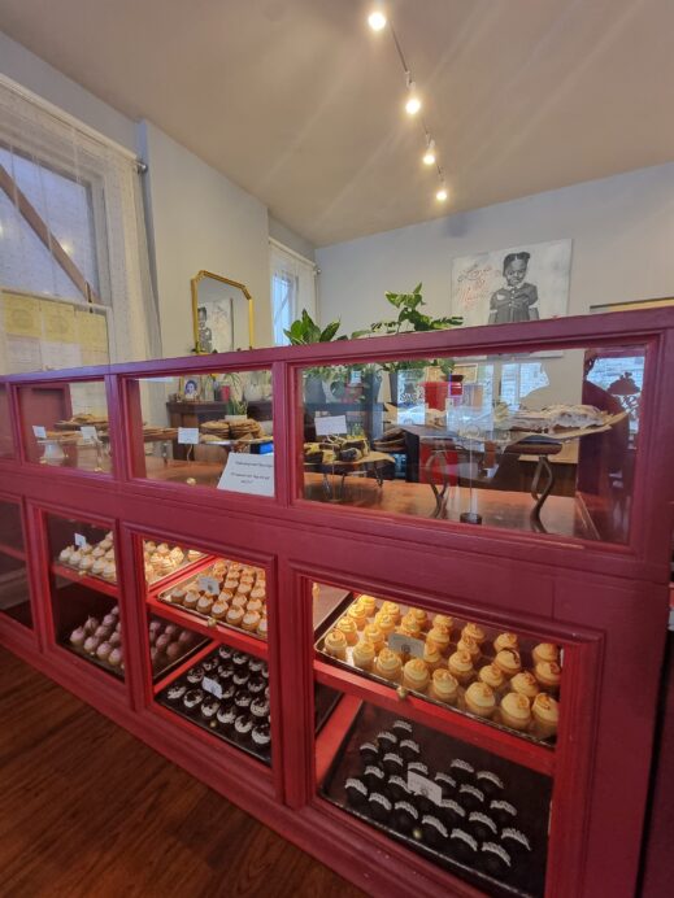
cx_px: 337
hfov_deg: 89.9
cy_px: 449
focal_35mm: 13
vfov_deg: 106.2
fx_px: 337
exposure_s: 1/30
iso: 400
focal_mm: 2.2
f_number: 2.2
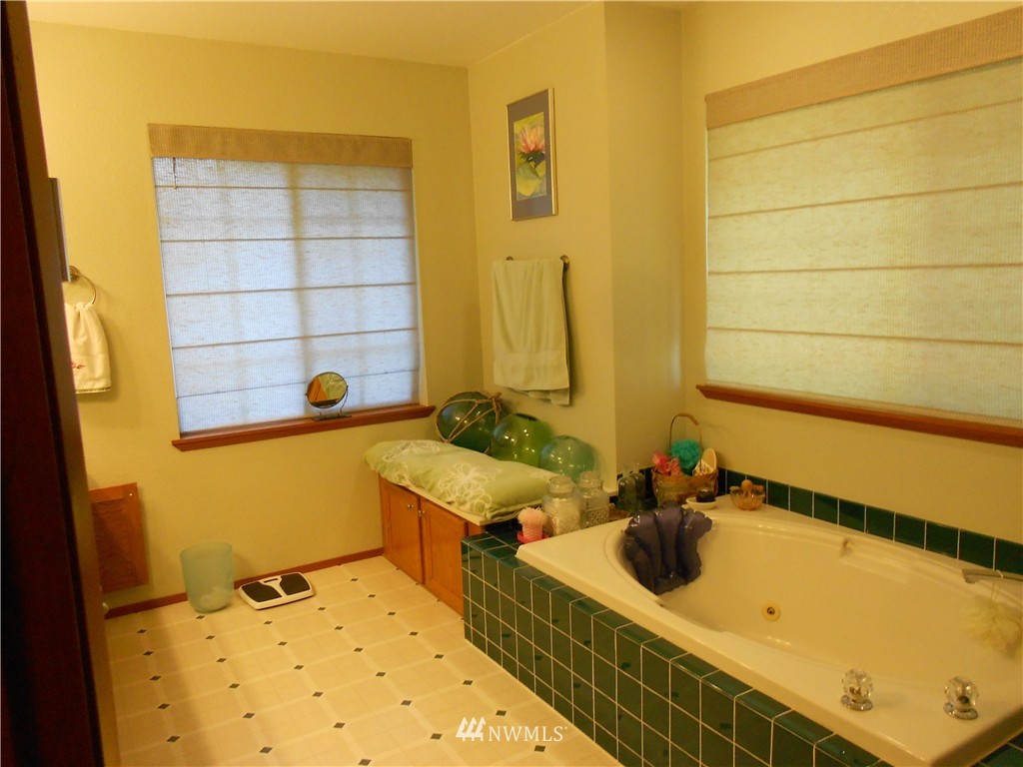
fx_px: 768
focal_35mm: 26
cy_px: 384
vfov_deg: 53.1
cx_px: 512
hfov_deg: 67.3
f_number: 3.2
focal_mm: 4.6
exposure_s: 1/30
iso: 250
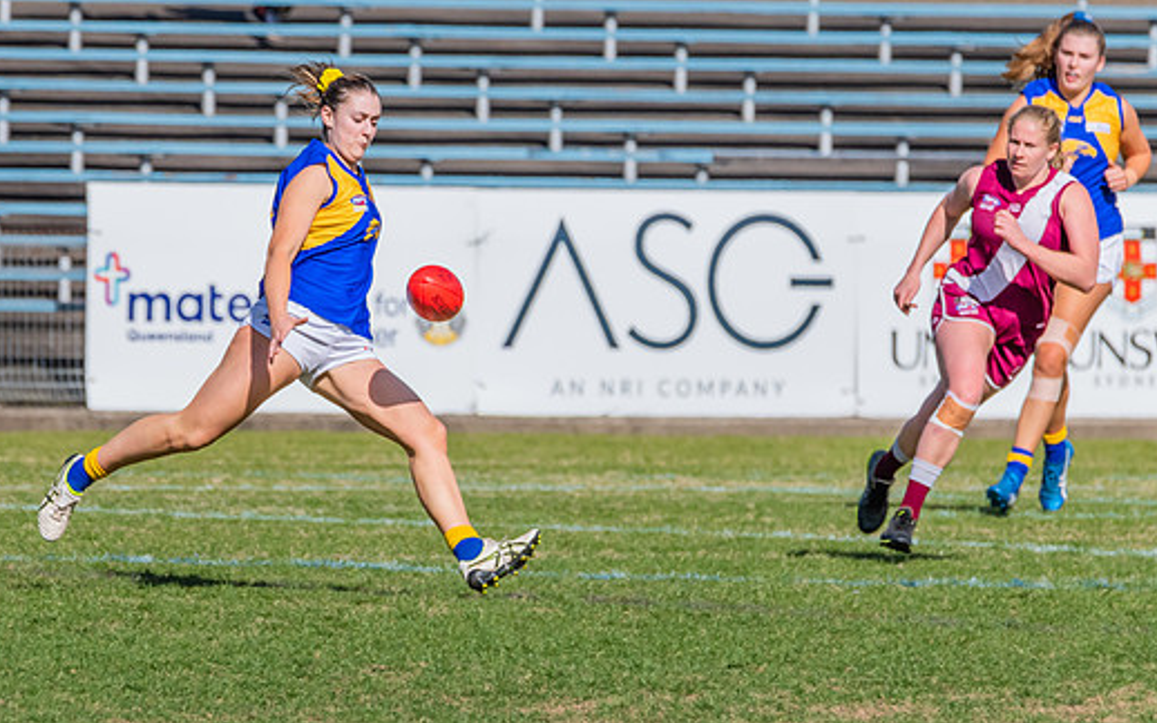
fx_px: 24884
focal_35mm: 789
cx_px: 455
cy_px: 483
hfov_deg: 2.7
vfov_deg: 1.7
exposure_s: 1/1600
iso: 800
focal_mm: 500
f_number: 13
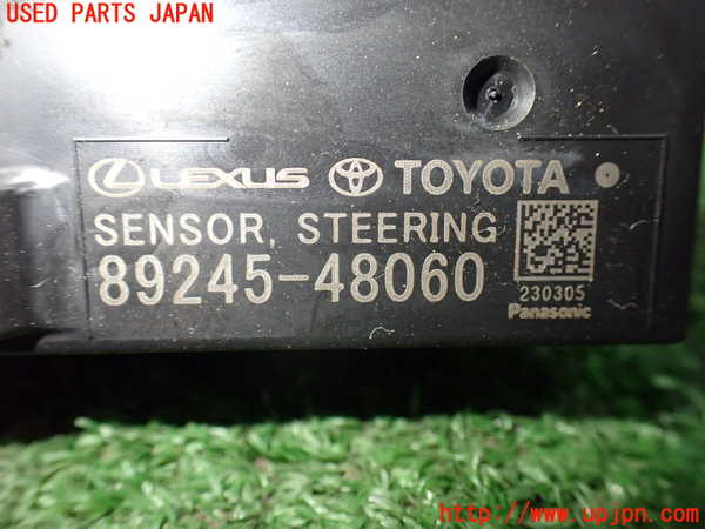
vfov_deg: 46.8
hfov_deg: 60.0
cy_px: 264
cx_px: 352
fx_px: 611
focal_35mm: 30
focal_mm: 5.4
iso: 800
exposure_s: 1/125
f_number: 2.3
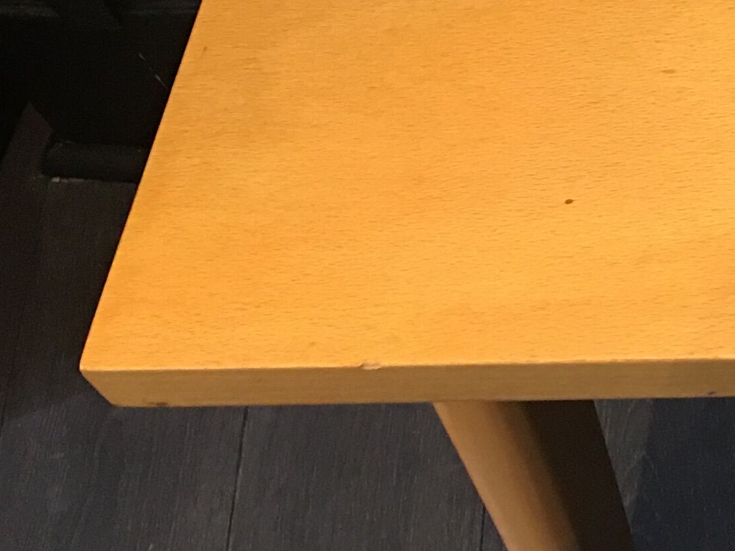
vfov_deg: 13.6
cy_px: -75
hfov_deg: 16.1
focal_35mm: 106
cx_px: 1271
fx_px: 2250
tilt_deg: -51.1
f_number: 2.2
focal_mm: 4.15
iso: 100
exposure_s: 1/17
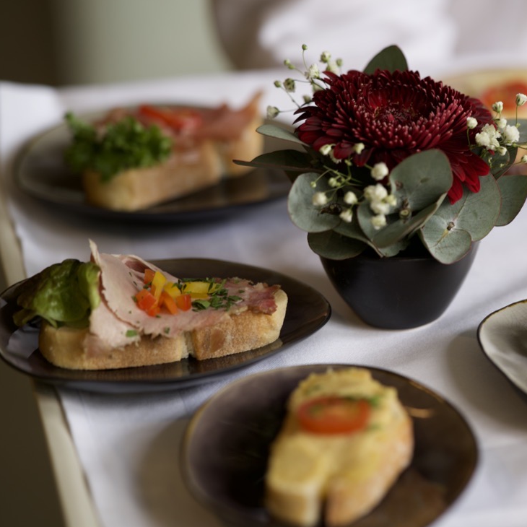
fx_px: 3789
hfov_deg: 7.9
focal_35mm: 220
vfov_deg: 8.0
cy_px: 239
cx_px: 503
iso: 100
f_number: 2.2
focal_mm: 135
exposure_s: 1/80
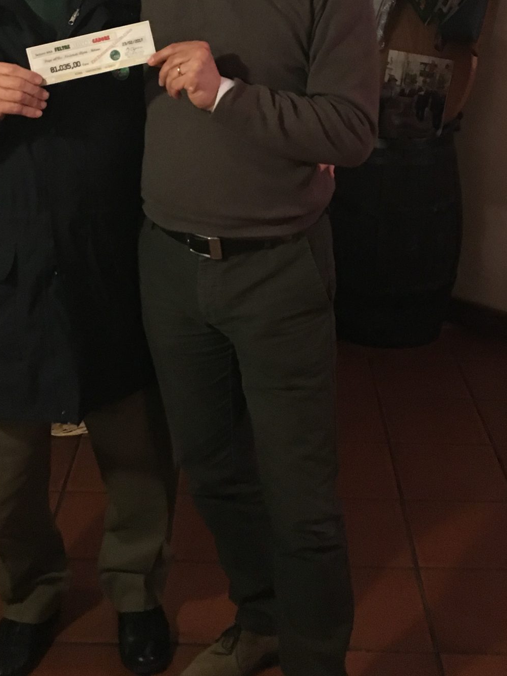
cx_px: 216
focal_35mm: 56
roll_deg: +0.1
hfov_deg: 26.1
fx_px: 1094
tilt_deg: -12.3
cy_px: 129
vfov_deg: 33.3
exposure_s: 1/17
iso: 500
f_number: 2.2
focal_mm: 4.15
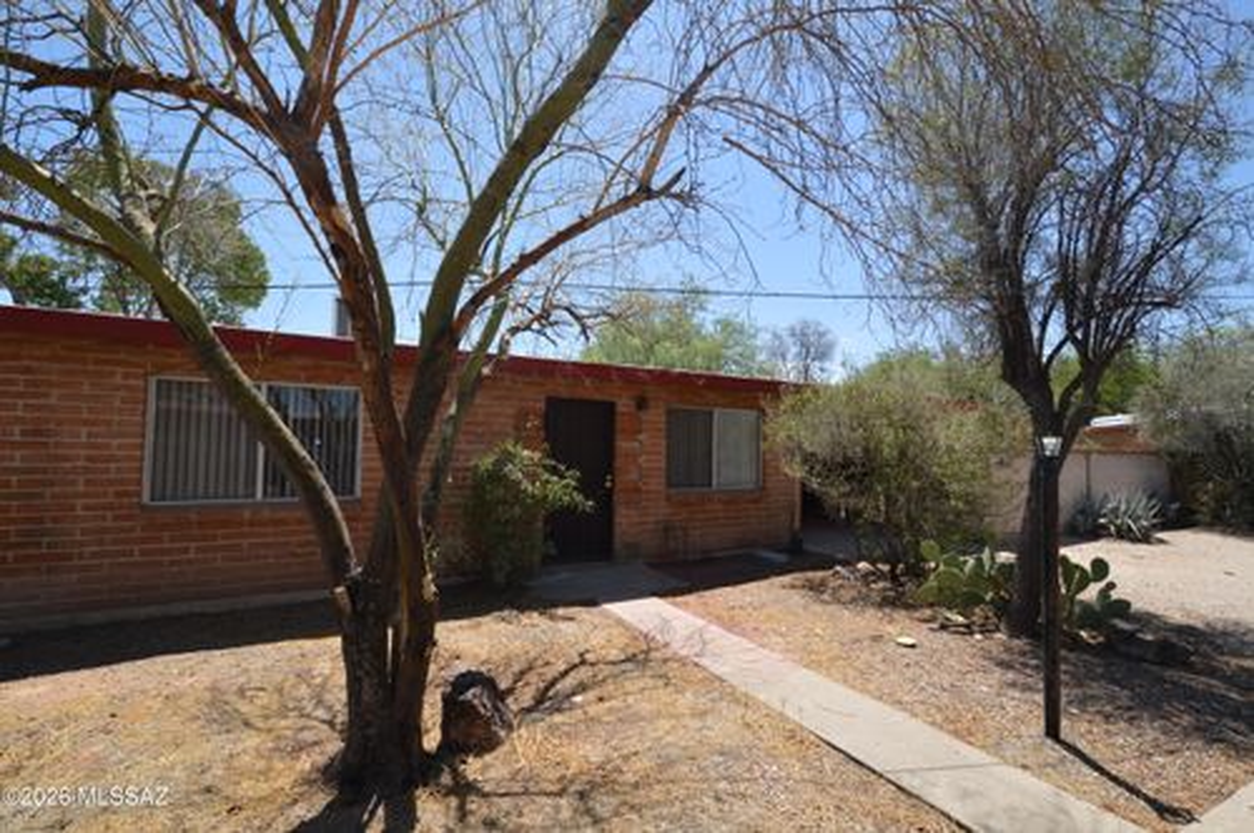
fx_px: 522
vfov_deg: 77.2
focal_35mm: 15
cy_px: 416
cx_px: 627
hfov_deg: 100.5
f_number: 7.1
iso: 100
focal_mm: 10
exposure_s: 1/200
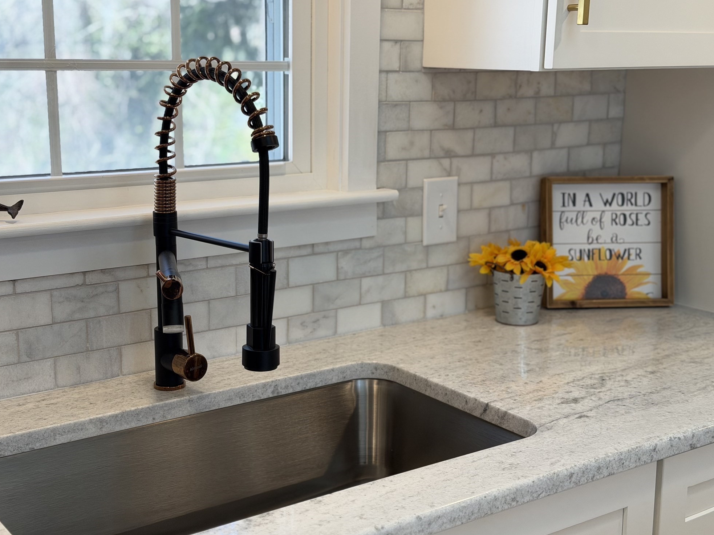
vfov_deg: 29.1
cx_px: 349
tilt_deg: -12.7
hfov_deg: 38.2
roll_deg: +0.3
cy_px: 270
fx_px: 1031
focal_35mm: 50
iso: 50
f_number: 1.78
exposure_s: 1/120
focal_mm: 6.76
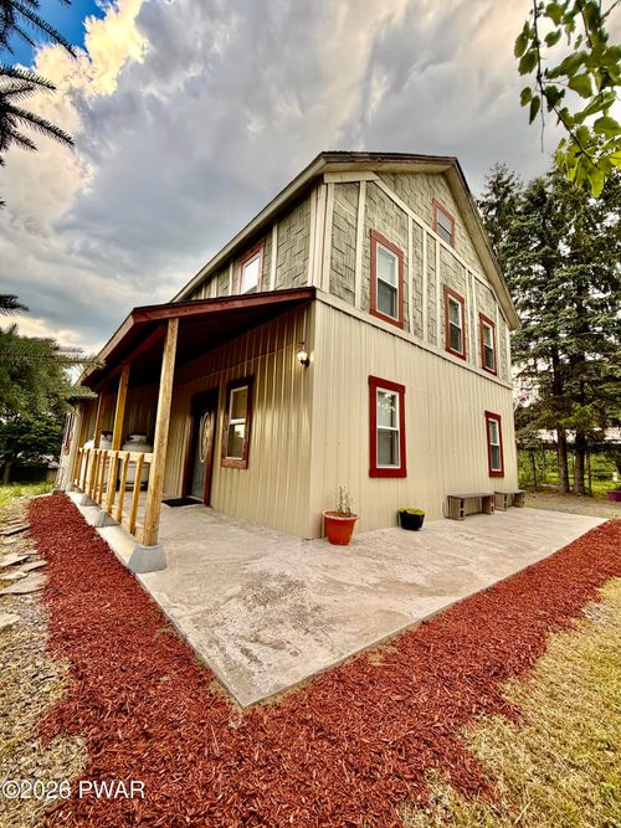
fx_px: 335
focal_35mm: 14
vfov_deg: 102.1
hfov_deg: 85.7
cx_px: 310
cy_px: 414
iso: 40
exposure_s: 1/124
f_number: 2.2
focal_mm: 2.22
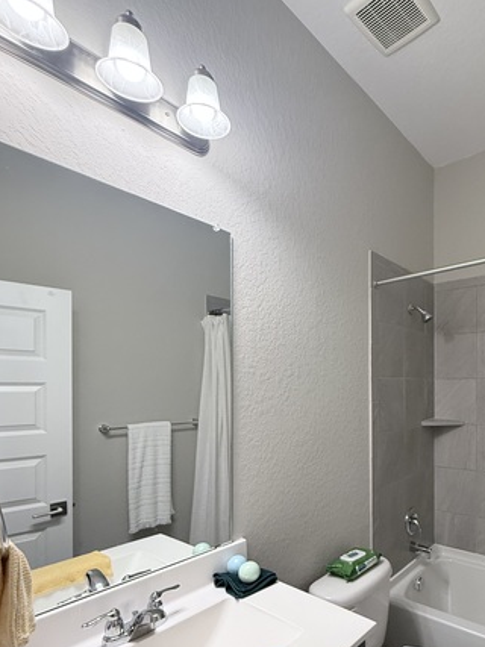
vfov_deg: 77.8
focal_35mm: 21
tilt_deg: -1.0
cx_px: 350
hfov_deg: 60.7
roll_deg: +0.4
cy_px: 397
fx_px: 393
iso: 320
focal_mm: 2.22
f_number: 2.2
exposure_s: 1/120
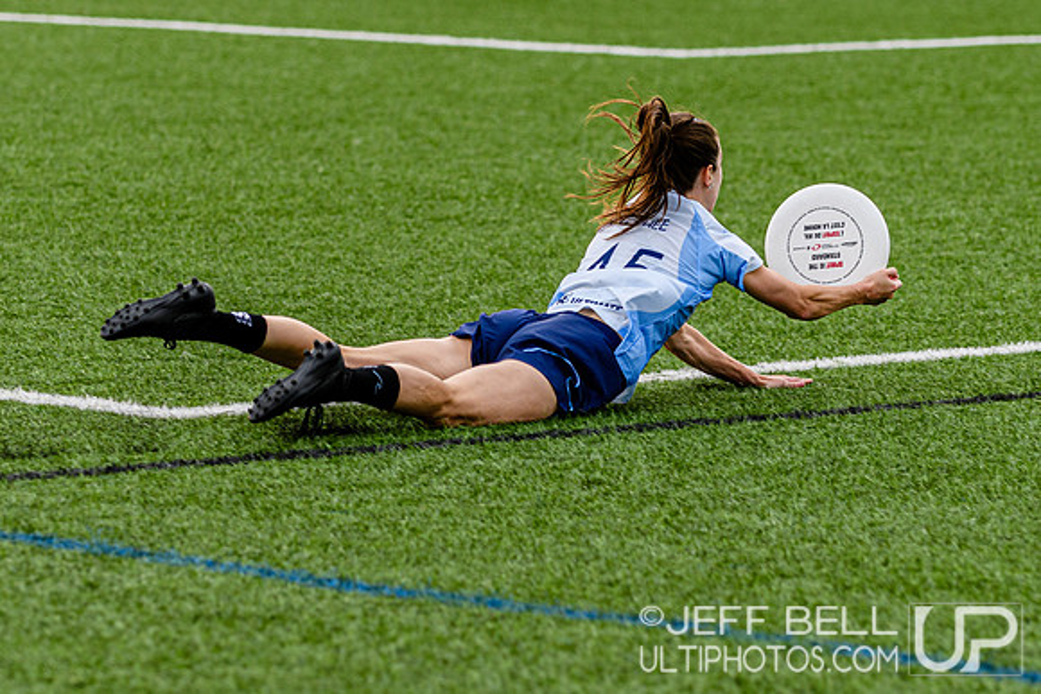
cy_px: 208
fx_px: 7779
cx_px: 570
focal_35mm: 269
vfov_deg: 5.1
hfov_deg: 7.7
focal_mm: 120
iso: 250
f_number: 3.2
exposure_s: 1/1250
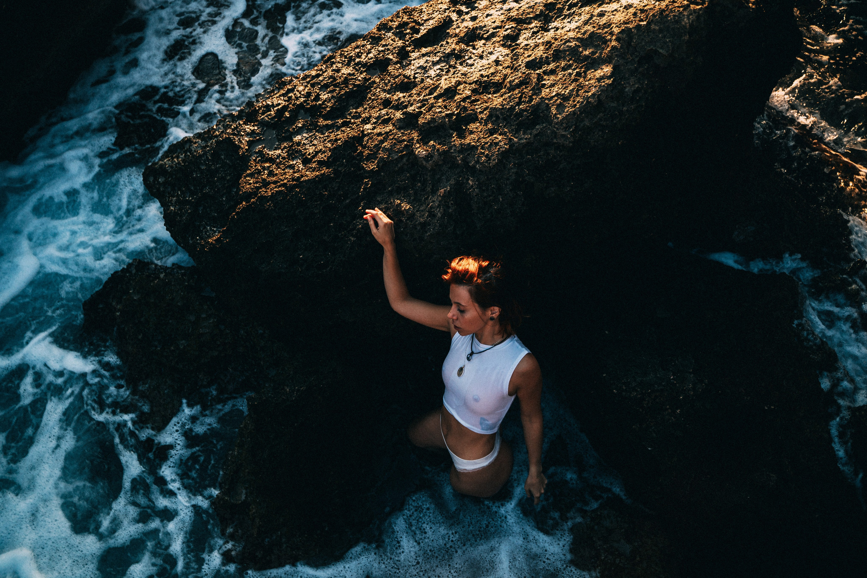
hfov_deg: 65.5
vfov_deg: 46.4
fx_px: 674
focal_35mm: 28
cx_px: 434
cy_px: 289
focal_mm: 28
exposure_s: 1/125
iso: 160
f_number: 2.8
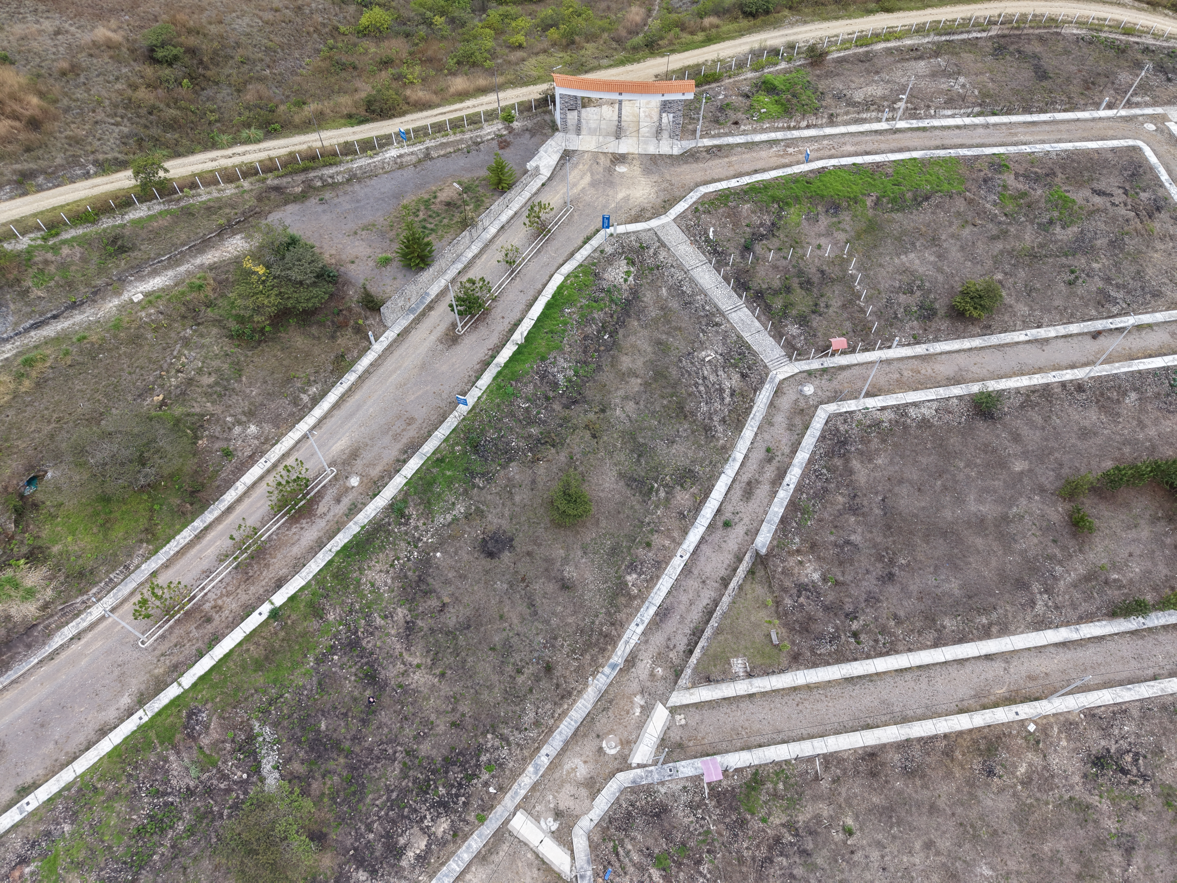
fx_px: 816
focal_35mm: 24
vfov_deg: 56.8
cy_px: 442
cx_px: 588
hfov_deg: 71.6
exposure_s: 1/1500
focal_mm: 8.67
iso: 160
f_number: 1.8
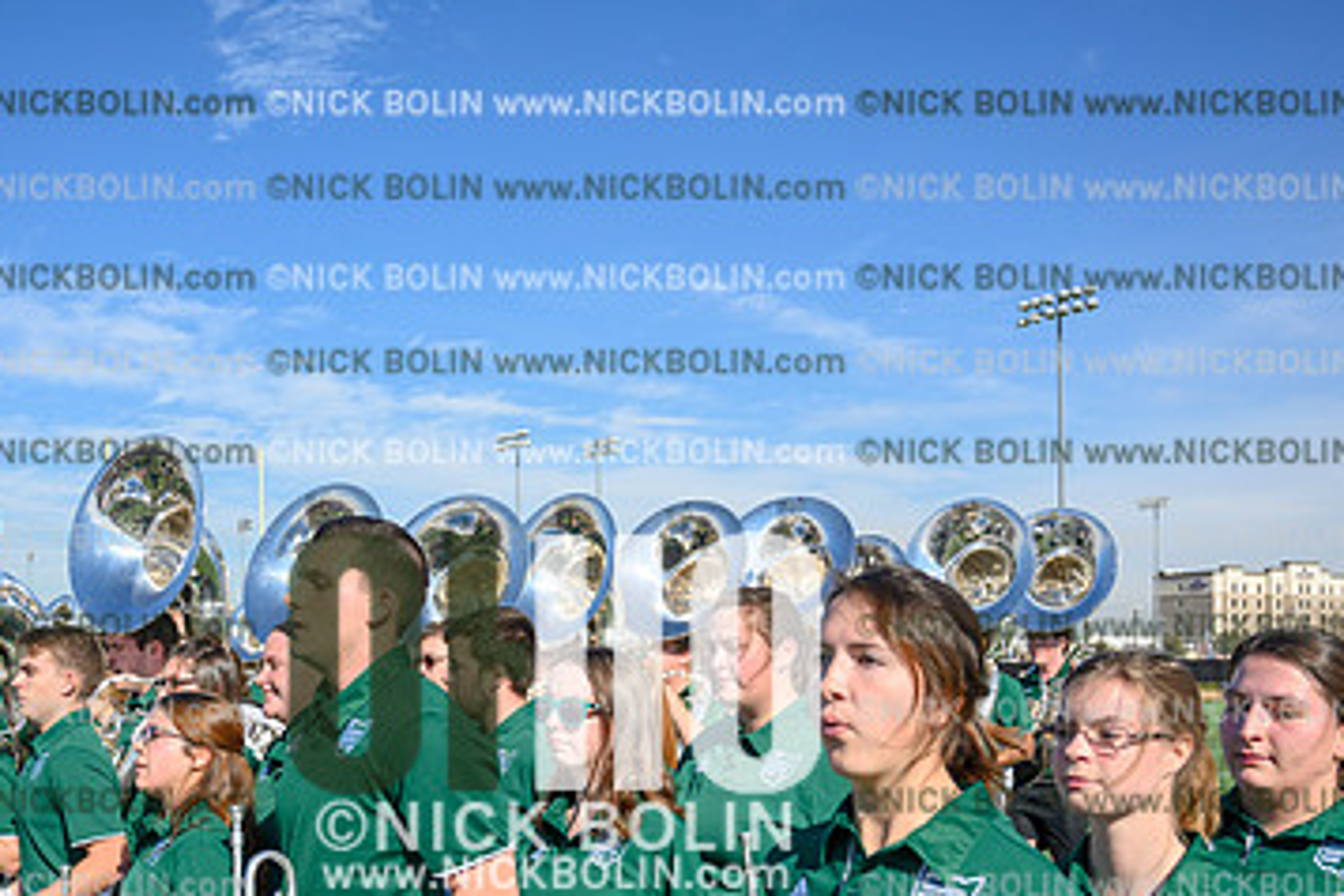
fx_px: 1456
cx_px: 553
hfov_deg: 49.3
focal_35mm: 39
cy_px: 713
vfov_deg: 33.3
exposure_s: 1/1600
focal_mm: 24
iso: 125
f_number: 4
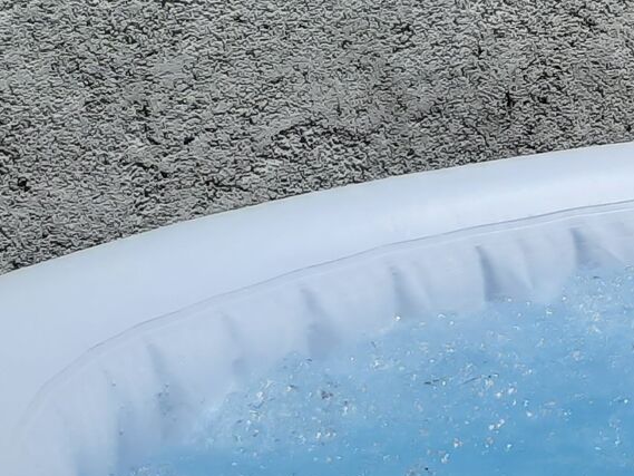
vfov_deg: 12.0
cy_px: 65
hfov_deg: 13.0
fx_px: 2253
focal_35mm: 123
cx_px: 1417
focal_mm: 4.6
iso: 32
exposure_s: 1/2597
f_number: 2
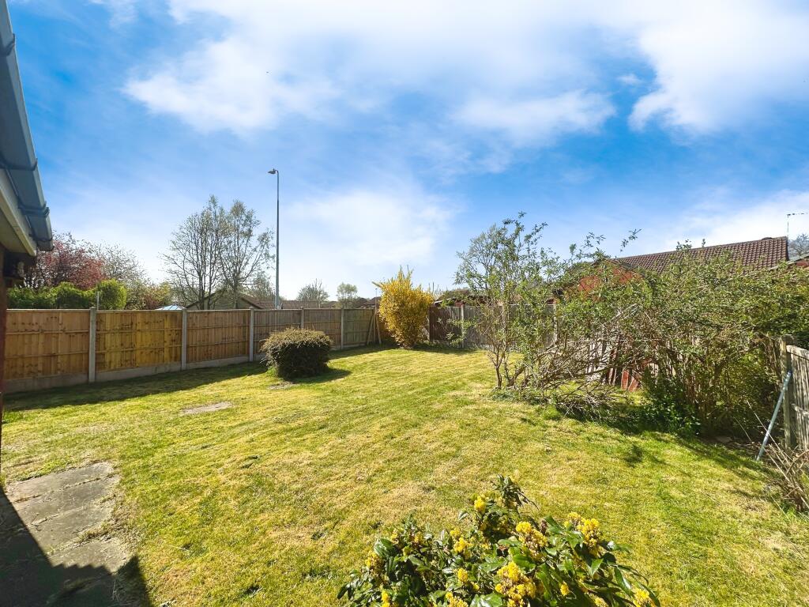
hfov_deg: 102.1
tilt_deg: +2.4
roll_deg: +0.1
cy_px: 304
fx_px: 327
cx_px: 404
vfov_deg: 85.7
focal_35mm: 14
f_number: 2.2
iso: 50
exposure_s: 1/2398
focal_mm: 2.22
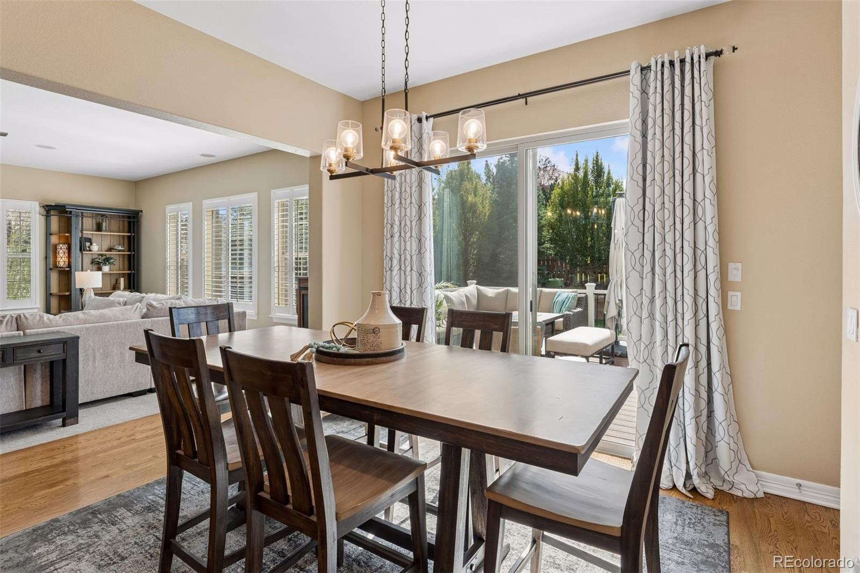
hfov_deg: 86.9
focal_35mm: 19
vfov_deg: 64.5
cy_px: 286
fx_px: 454
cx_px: 430
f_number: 9
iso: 400
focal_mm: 19
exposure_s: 1/80
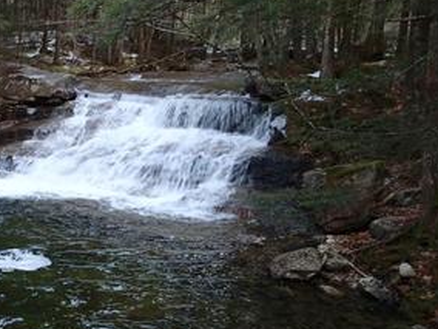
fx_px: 557
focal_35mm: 44
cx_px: 56
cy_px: 194
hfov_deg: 40.2
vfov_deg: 32.8
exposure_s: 1/30
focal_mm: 4.5
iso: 250
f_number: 2
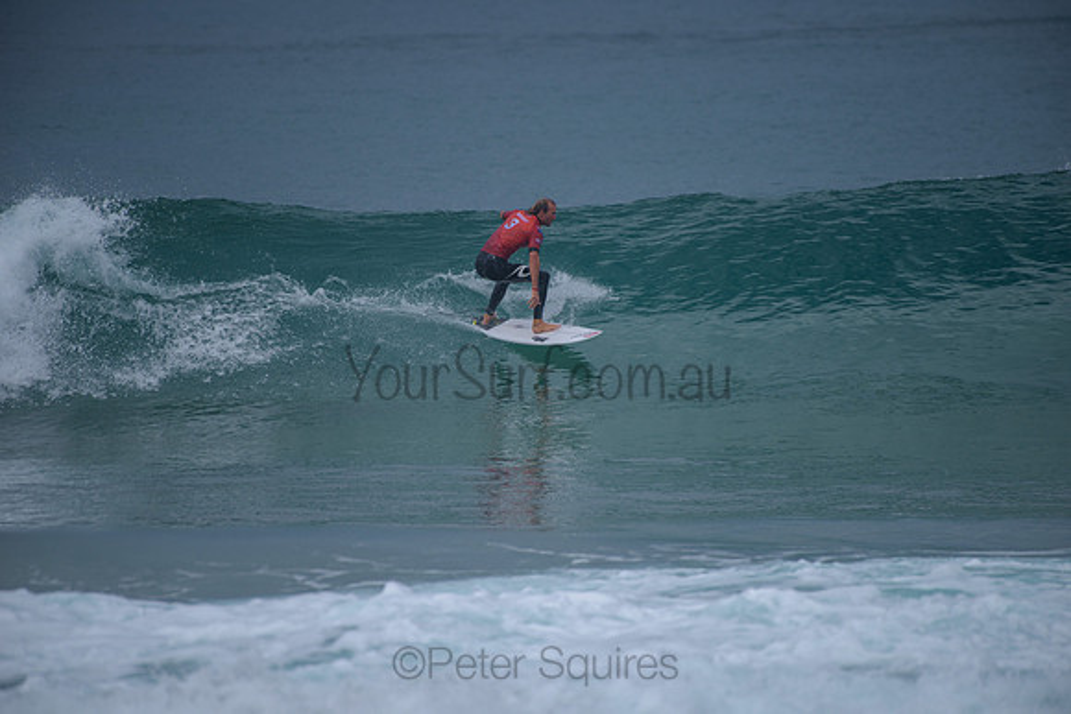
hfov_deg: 4.1
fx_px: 14878
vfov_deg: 2.8
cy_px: 357
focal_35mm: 500
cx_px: 536
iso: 180
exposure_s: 1/2000
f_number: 5.6
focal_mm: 500
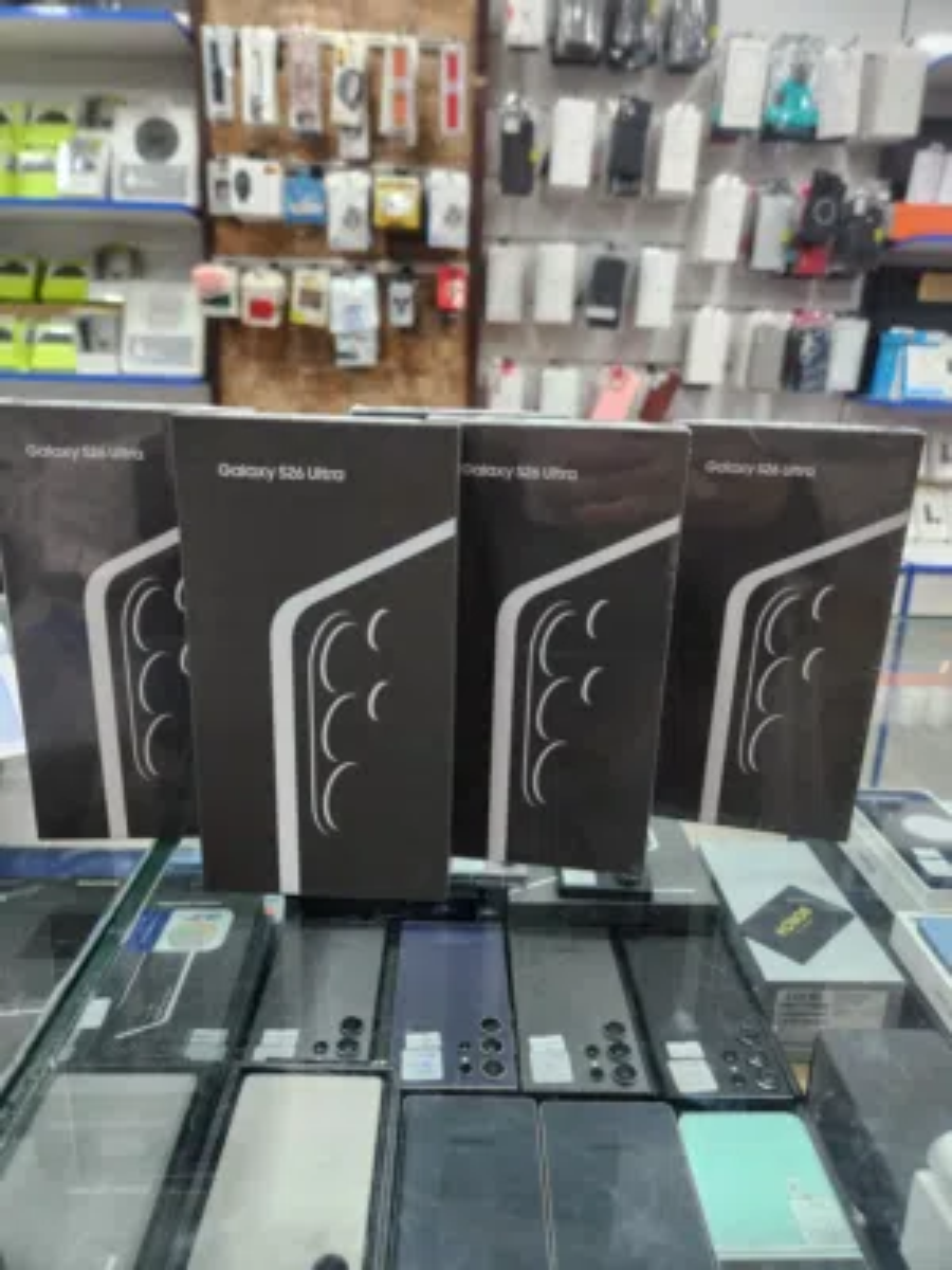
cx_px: 476
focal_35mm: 23
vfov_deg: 73.9
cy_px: 635
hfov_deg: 58.9
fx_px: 843
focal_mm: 5.4
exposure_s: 1/120
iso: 80
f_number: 1.8
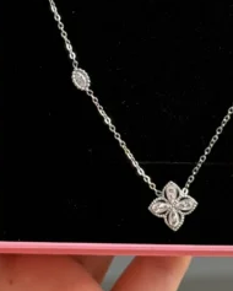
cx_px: 168
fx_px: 680
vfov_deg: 23.9
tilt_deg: -14.7
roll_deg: +0.3
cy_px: 71
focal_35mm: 79
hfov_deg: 19.3
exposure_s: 1/197
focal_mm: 6.76
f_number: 1.78
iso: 64
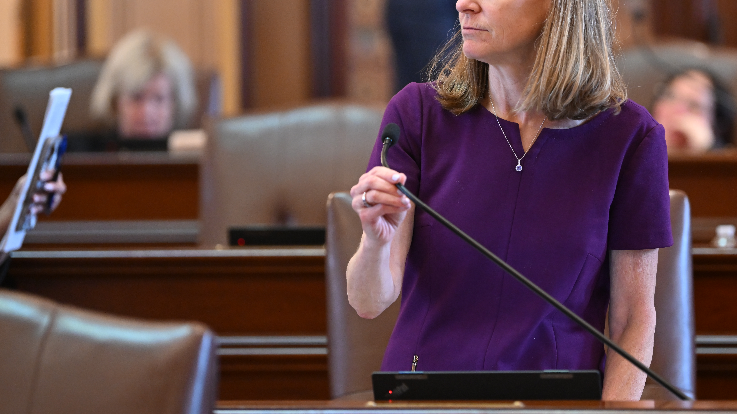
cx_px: 465
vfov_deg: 5.2
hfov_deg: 9.2
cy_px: 185
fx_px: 4573
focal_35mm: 234
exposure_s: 1/200
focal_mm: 170
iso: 3200
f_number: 2.8
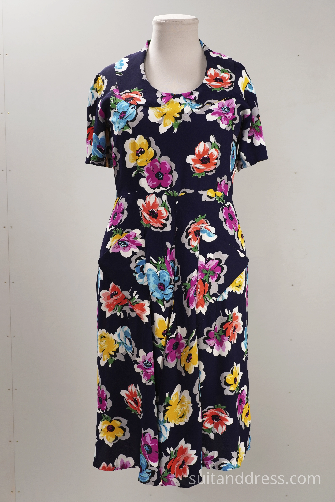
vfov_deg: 41.1
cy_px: 251
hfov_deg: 28.1
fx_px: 670
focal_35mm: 48
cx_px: 168
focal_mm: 32
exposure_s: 1/25
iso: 320
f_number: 8
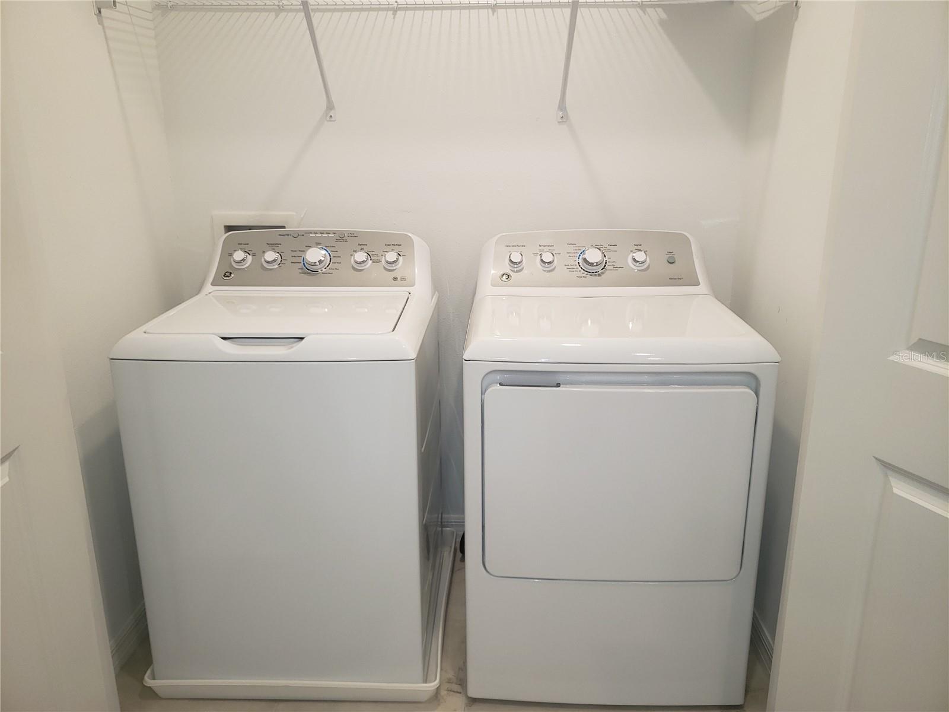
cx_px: 474
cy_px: 356
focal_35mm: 26
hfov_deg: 67.3
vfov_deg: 53.1
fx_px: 713
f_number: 1.5
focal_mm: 4.3
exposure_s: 1/60
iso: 64
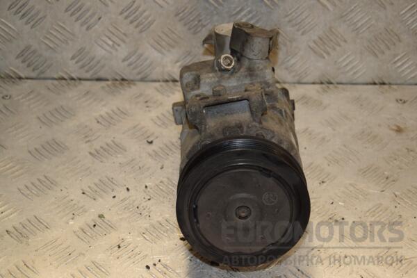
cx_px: 208
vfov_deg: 15.7
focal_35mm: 87
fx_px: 1008
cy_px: 139
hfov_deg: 23.4
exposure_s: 1/200
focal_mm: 58
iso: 800
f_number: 6.3
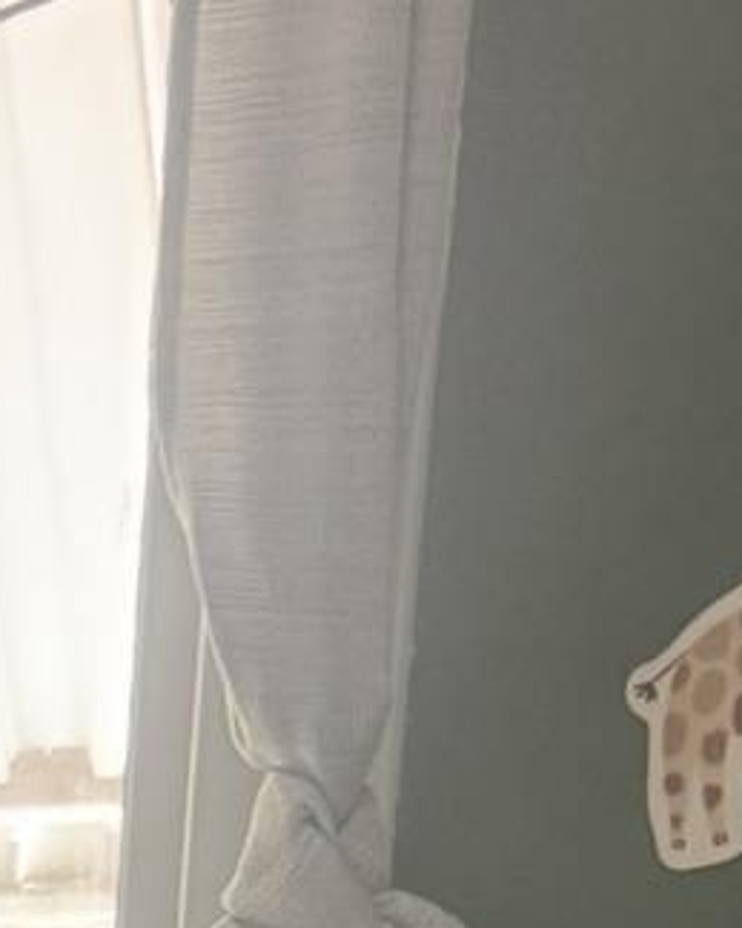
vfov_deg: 10.0
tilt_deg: -24.1
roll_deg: +0.8
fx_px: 4065
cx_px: -888
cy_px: 2744
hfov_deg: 9.5
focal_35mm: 148
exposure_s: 1/121
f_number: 1.78
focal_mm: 6.76
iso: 200
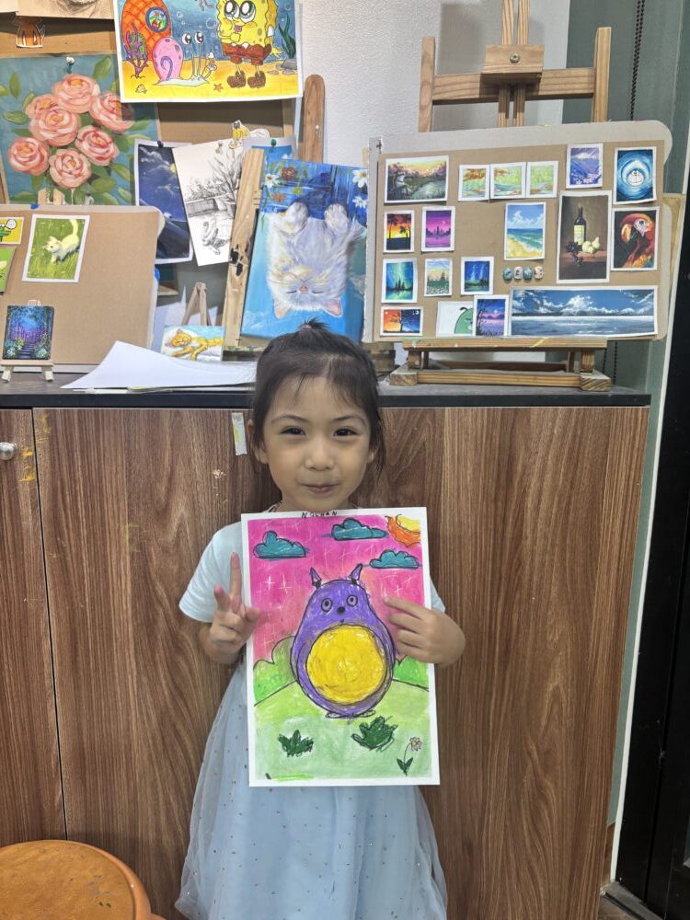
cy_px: 460
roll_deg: -2.4
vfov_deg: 67.3
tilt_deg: -12.0
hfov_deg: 53.1
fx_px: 691
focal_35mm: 26
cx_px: 345
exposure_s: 1/100
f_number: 1.6
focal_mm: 5.96
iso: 80
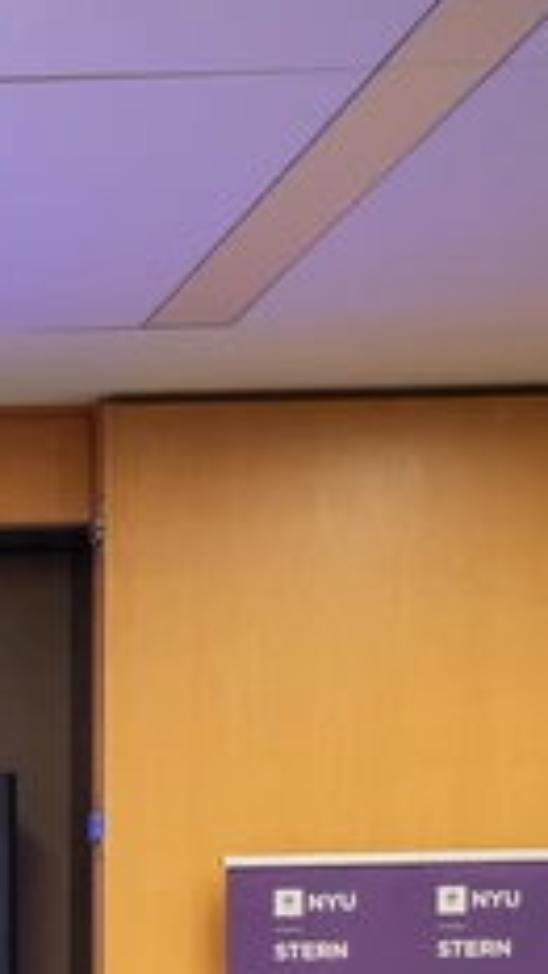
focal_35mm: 133
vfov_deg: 15.7
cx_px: -738
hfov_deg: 8.4
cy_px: 1104
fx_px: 3427
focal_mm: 35.7
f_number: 3.5
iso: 2000
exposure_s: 1/125
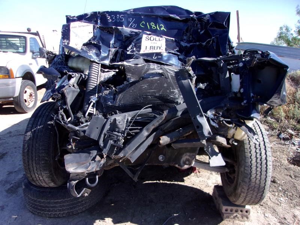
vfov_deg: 51.4
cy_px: 112
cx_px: 150
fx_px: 234
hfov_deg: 65.3
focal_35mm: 27
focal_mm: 4.9
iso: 200
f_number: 10.4
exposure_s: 1/100
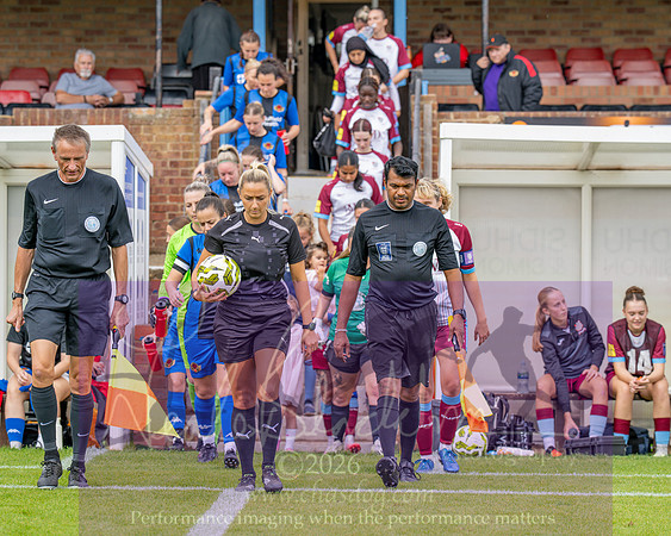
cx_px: 353
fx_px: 3118
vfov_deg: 9.8
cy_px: 268
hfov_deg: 12.3
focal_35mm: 157
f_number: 4
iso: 200
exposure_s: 1/320
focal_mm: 135
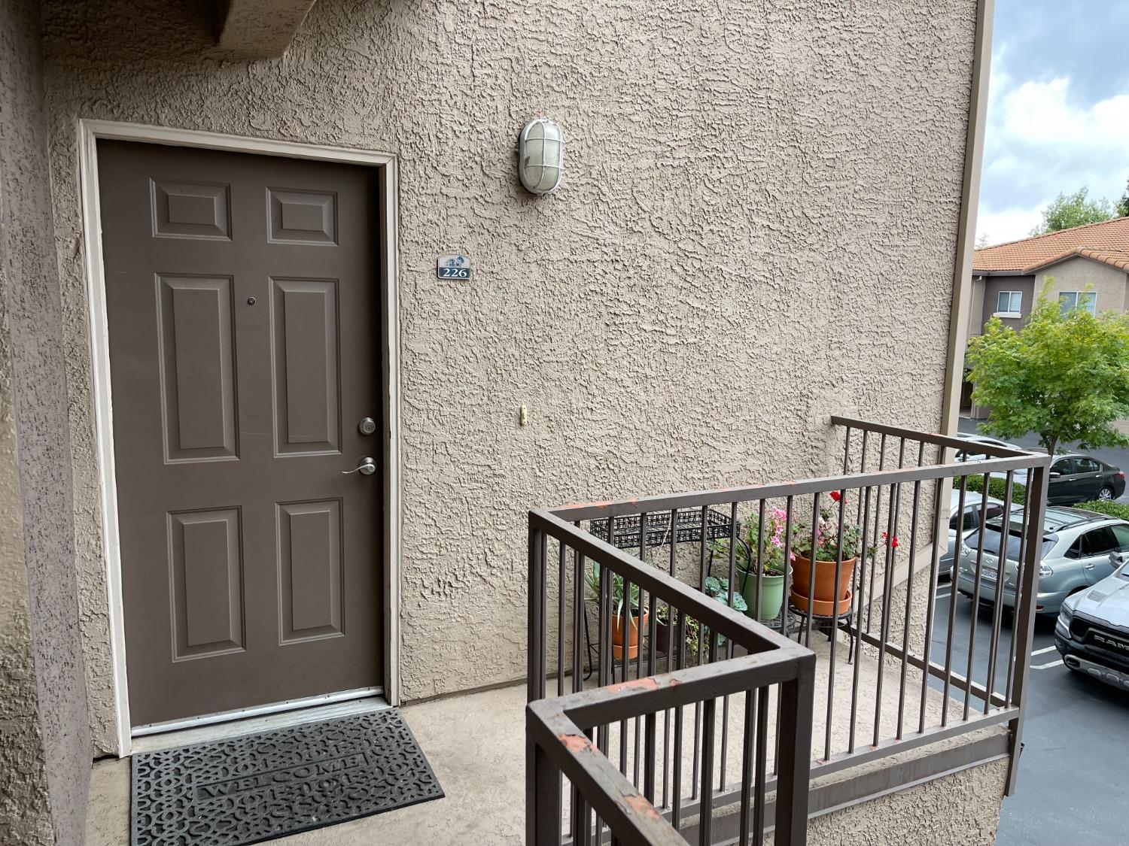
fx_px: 848
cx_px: 564
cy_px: 423
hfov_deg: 67.3
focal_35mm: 26
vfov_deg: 53.1
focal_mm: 5.1
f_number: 1.6
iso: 32
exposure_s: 1/142
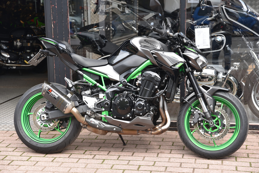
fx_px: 504
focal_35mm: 70
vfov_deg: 19.5
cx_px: 130
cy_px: 86
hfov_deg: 28.8
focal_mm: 70
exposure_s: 1/80
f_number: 4.5
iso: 100
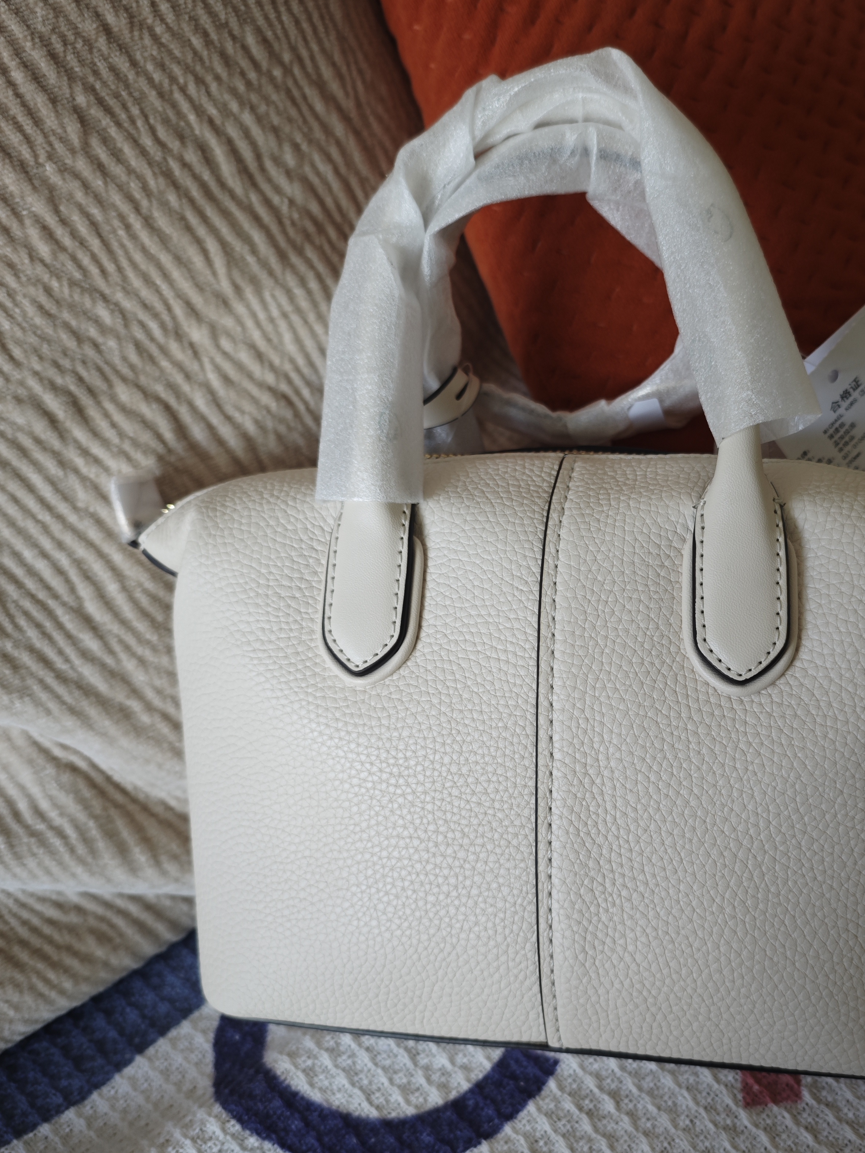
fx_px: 1000
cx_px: 556
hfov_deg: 46.3
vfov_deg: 59.8
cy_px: 641
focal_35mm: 30
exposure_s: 1/100
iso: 320
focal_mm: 6.55
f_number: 1.6
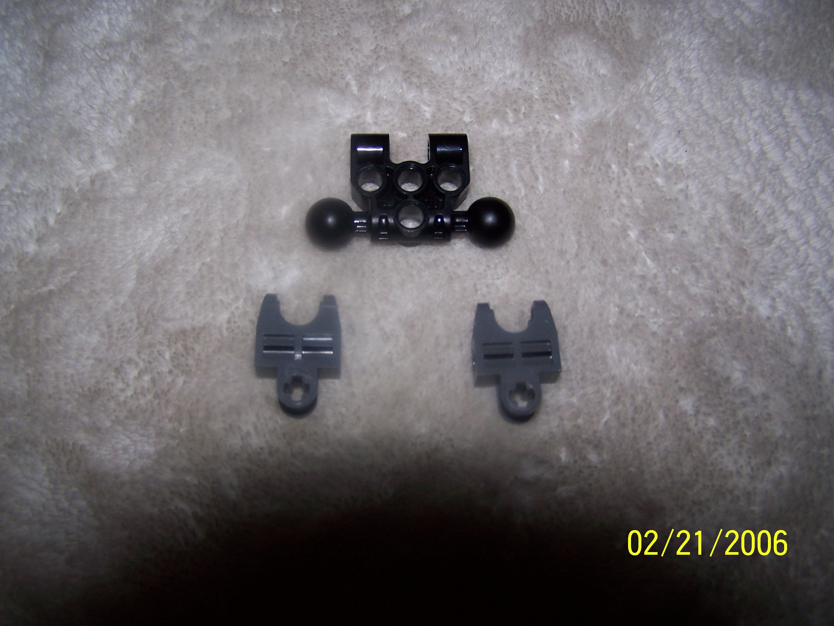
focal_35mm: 38
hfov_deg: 49.0
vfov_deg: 37.7
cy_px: 313
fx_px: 916
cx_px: 417
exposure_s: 1/60
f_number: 2.8
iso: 80
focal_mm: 6.3
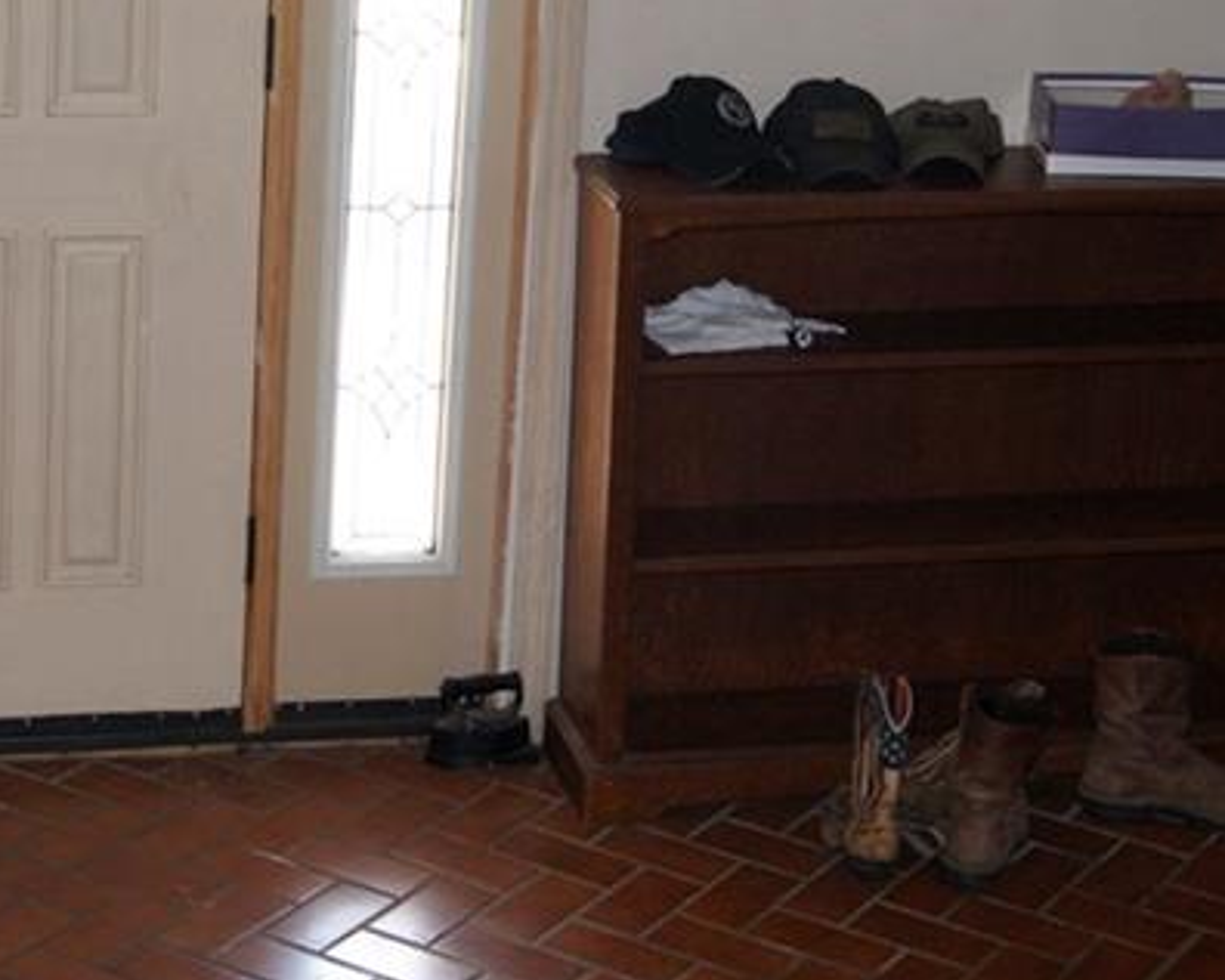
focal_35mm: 102
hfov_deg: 18.8
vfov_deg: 15.1
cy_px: 284
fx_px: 3699
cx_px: 563
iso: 400
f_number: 4.5
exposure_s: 1/60
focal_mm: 28
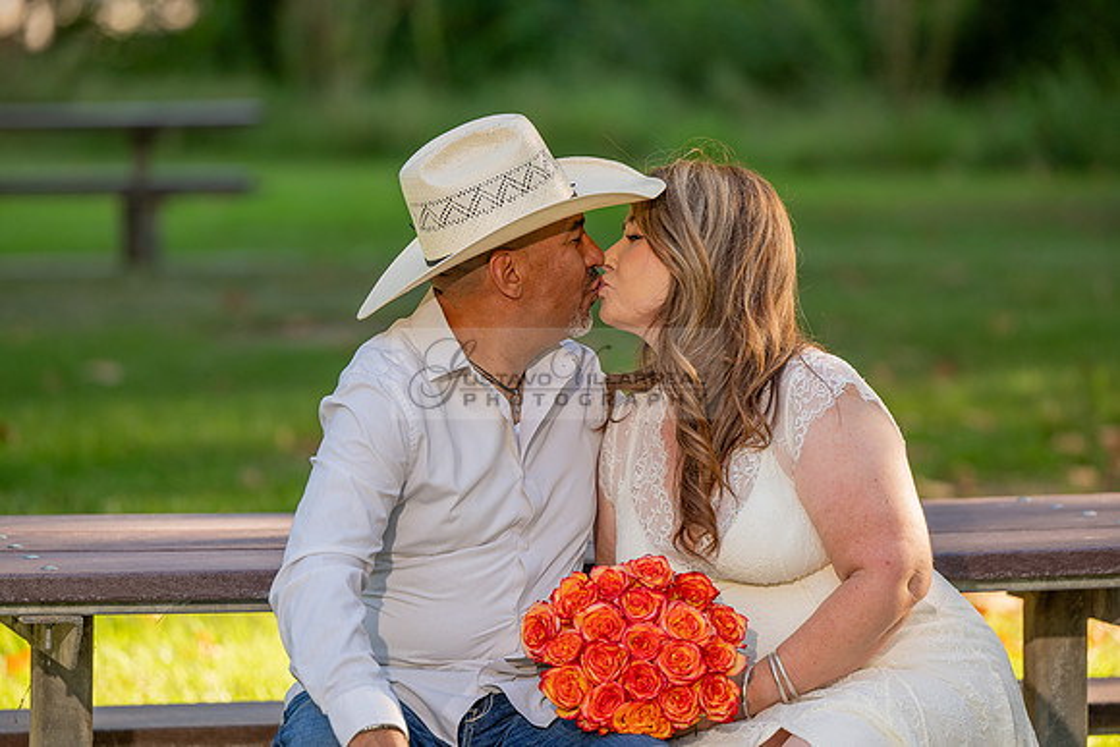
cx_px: 560
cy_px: 374
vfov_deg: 6.9
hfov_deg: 10.3
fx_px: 6223
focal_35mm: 200
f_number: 4
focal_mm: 200
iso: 200
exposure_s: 1/200
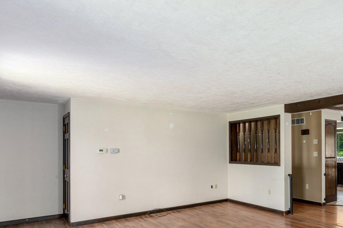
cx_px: 289
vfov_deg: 46.6
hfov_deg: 60.2
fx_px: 257
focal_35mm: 27
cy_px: 164
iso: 320
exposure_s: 1/25
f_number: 7.1
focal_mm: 16
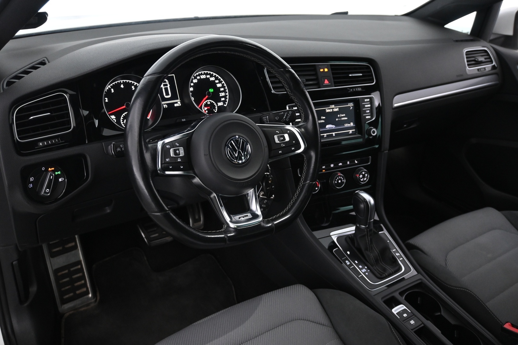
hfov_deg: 58.3
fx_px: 464
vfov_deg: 40.8
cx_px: 259
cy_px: 172
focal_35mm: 32
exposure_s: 1/30
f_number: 4
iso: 1600
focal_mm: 21.5
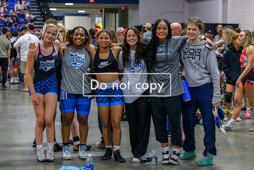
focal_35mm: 95
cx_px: 109
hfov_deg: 21.5
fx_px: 669
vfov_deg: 14.4
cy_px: 100
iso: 12800
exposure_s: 1/500
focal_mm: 70
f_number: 3.5
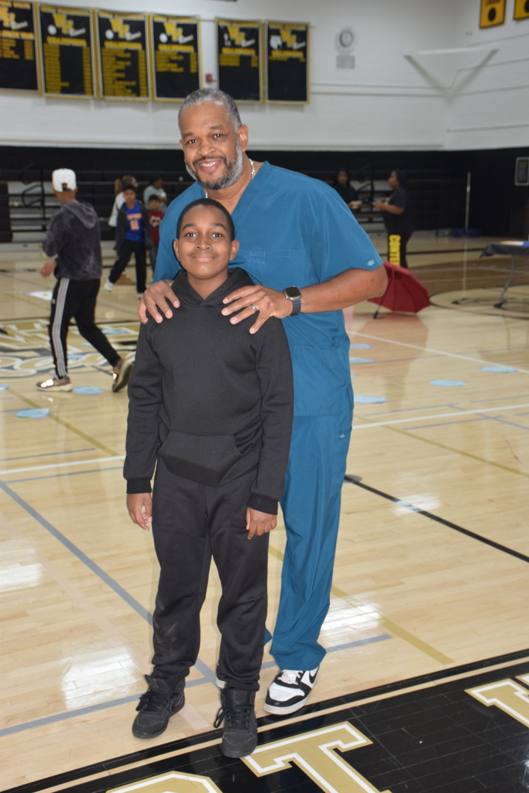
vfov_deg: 38.9
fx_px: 1124
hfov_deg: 26.5
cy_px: 396
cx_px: 264
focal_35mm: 51
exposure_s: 1/125
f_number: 5.6
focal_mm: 34
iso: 800
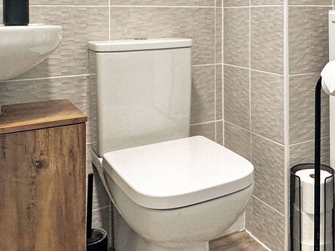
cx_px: 277
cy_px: 13
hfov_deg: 40.0
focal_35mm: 45
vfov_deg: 30.4
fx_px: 435
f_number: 2.2
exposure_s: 1/100
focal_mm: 2.22
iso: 125
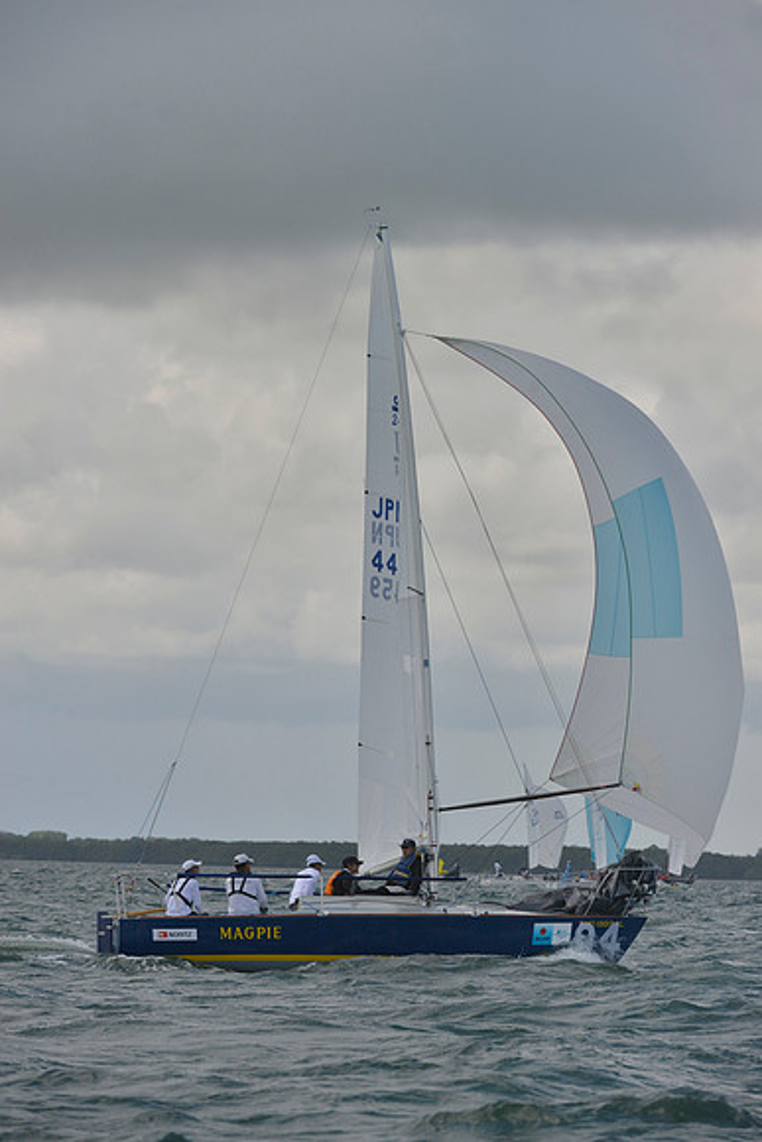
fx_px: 6346
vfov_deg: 10.3
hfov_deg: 6.9
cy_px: 571
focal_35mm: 200
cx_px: 381
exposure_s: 1/1250
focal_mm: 200
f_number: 8
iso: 280
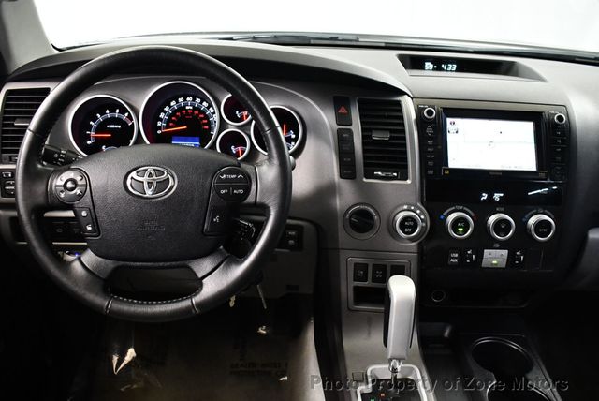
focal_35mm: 36
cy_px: 200
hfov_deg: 53.1
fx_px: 600
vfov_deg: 36.9
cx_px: 300
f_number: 3.5
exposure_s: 1/60
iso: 3600
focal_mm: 18
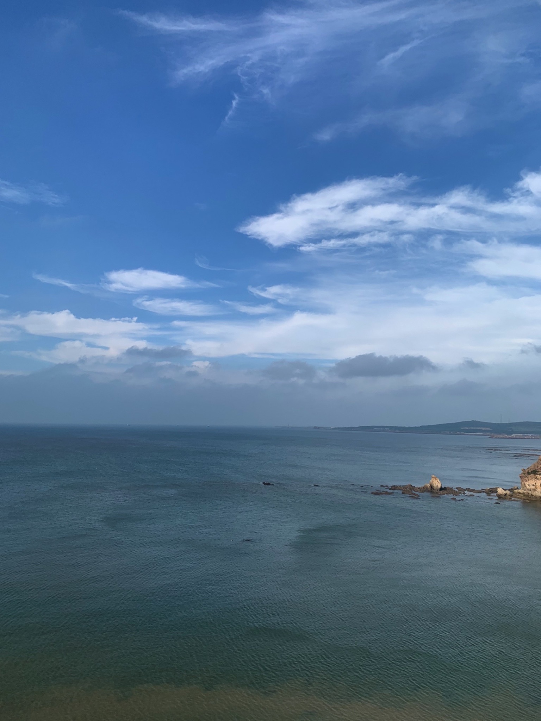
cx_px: 270
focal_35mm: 26
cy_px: 360
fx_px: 542
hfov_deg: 53.1
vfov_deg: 67.3
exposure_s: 1/2309
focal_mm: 4.25
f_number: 1.8
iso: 25
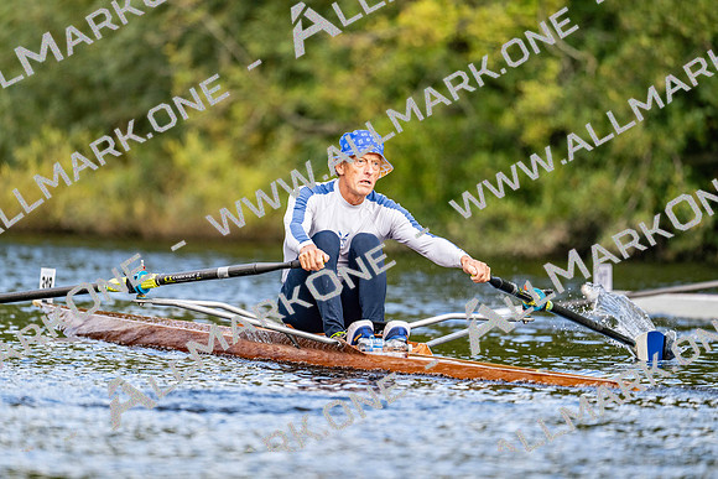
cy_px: 240
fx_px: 7983
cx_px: 359
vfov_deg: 3.4
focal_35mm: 400
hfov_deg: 5.1
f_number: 4.5
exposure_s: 1/2000
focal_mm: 400
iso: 900
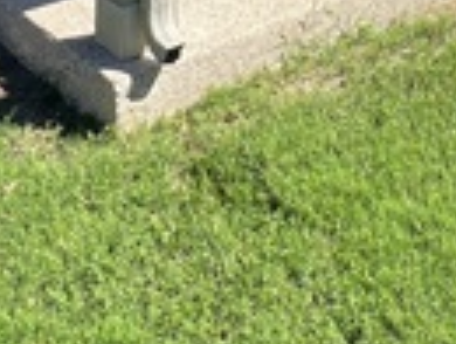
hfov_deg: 28.1
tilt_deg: -2.4
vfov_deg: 17.0
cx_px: 474
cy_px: -344
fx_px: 845
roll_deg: +0.5
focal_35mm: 64
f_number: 1.8
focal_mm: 1.57
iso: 32
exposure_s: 1/536
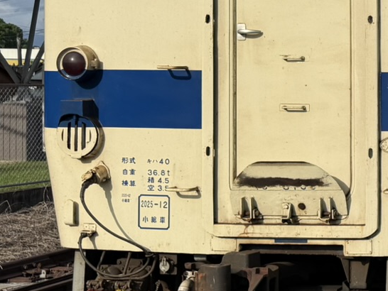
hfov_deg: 18.1
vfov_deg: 16.4
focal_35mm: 90
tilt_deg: -0.6
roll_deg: -1.5
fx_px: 1009
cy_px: 101
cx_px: 657
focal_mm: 6.76
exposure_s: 1/6173
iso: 80
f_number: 1.78
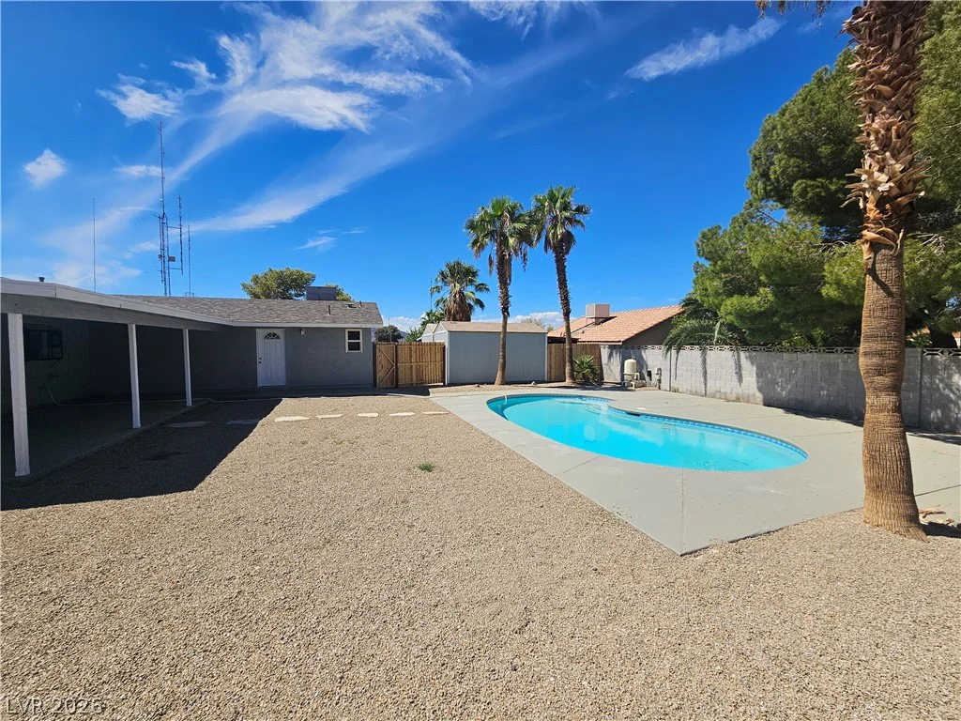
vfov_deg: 89.9
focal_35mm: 13
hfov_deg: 106.2
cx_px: 480
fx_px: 361
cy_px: 360
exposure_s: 1/3455
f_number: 2.2
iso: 50
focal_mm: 2.2
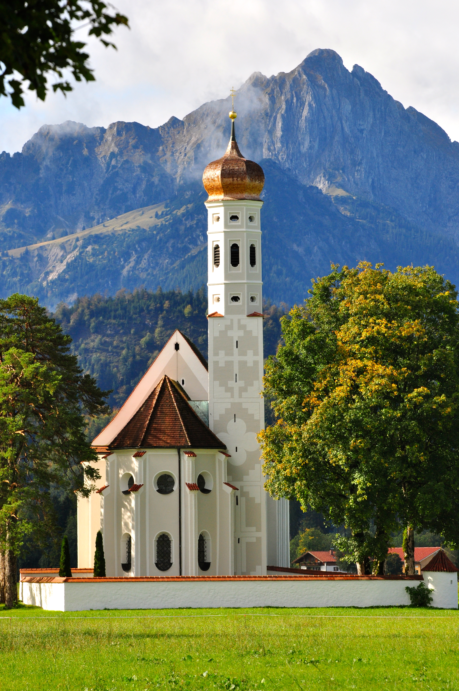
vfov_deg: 8.6
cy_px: 346
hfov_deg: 5.7
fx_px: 4602
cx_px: 230
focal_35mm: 240
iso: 400
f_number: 8
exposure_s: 1/800
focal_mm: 160
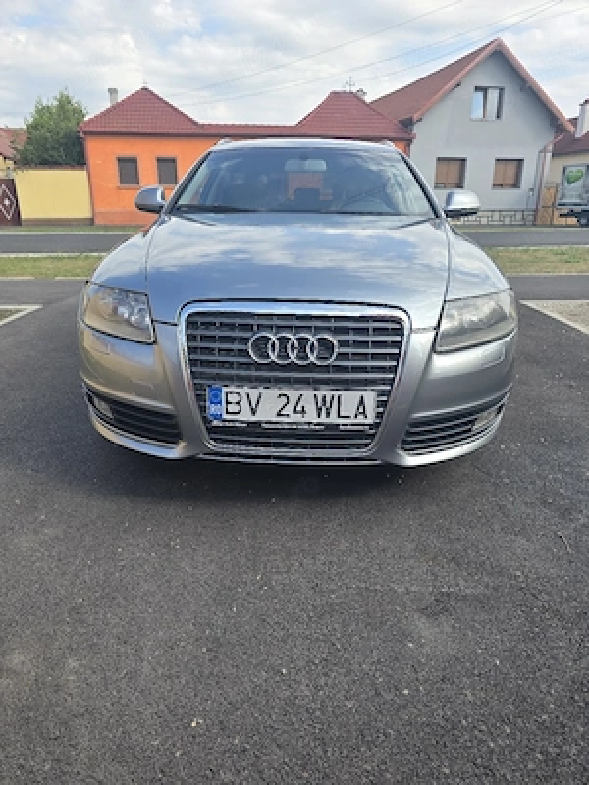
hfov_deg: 58.9
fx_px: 522
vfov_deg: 73.9
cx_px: 294
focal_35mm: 23
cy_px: 392
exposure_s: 1/278
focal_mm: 6.3
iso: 12
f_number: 1.7
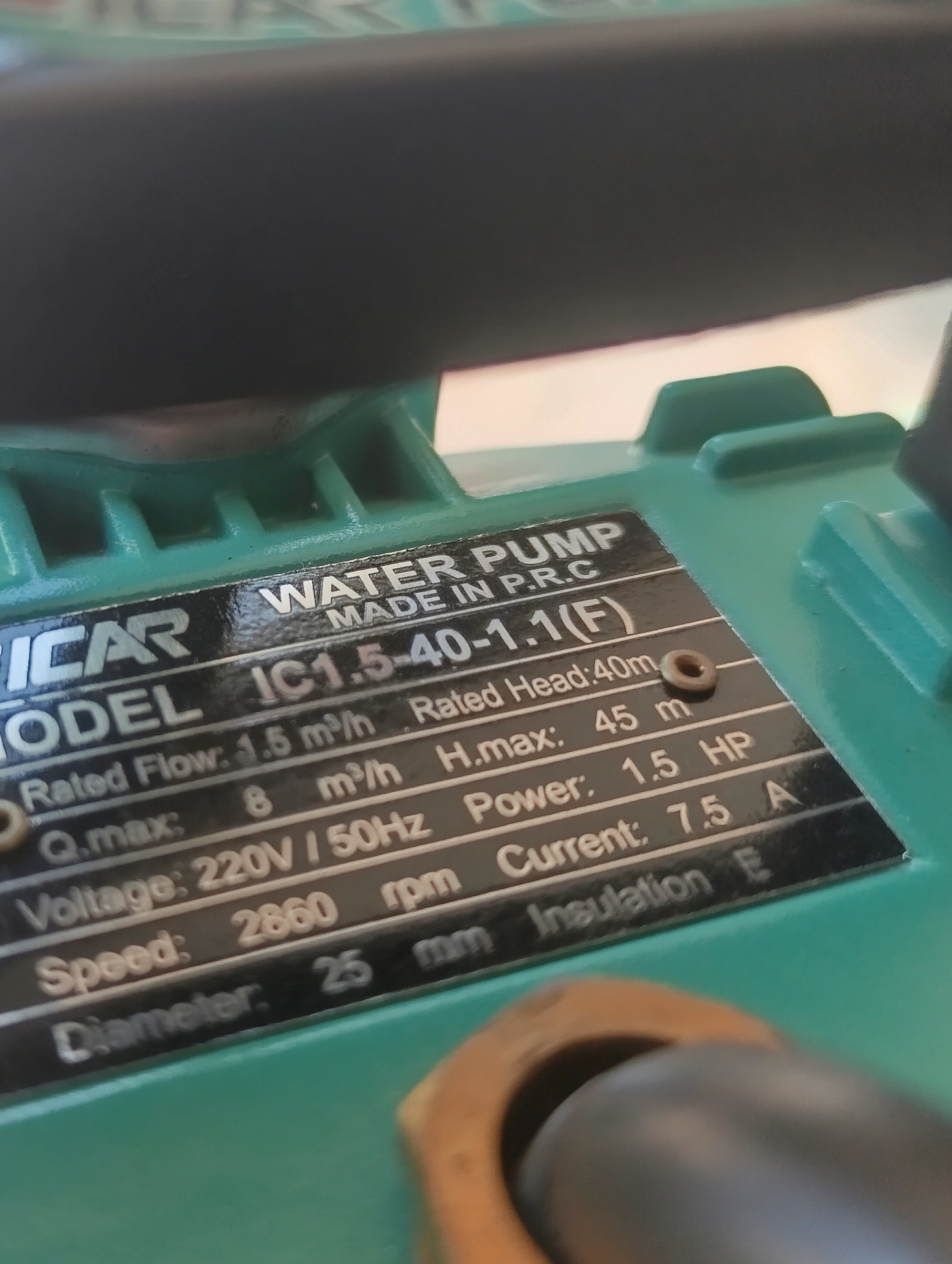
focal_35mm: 39
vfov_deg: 47.8
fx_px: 1426
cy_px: 607
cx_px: 231
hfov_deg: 36.0
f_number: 1.6
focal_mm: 6.14
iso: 200
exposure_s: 1/100
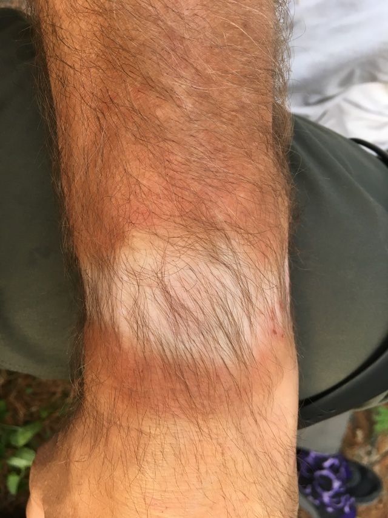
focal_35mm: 29
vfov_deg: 61.7
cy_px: 259
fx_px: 433
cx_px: 194
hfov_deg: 48.2
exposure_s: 1/30
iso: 80
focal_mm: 4.15
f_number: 2.2
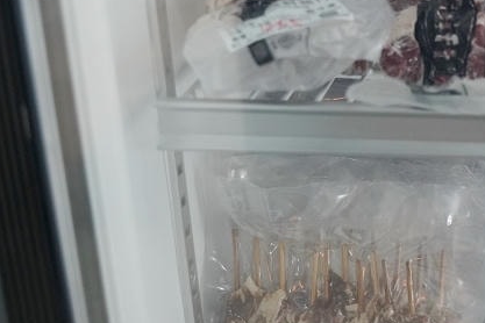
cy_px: 206
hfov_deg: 20.7
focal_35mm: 92
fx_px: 1239
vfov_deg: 14.8
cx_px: 585
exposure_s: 1/160
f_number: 3.2
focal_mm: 32
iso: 1600
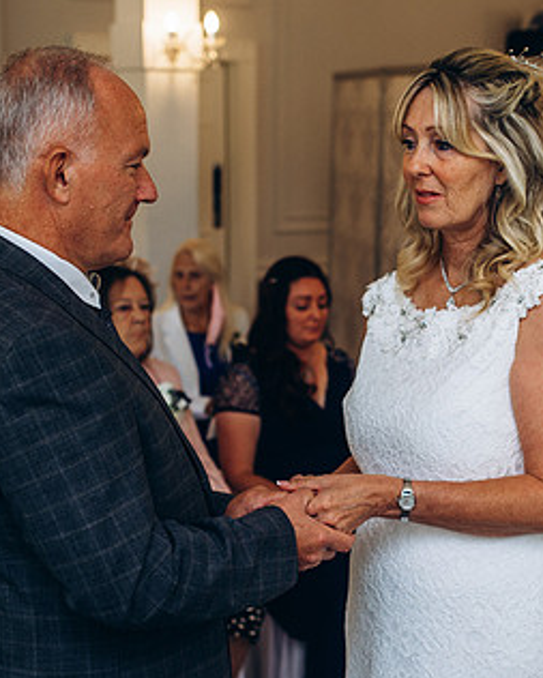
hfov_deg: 17.6
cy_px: 488
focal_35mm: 87
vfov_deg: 21.8
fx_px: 1747
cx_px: 355
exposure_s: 1/100
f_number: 2.8
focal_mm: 35
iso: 160
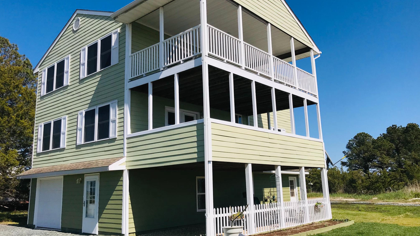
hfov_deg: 62.6
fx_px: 345
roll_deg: +2.4
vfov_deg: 37.8
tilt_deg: +12.9
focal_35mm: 31
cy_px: 115
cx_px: 207
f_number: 1.8
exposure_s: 1/4808
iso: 25
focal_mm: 3.99
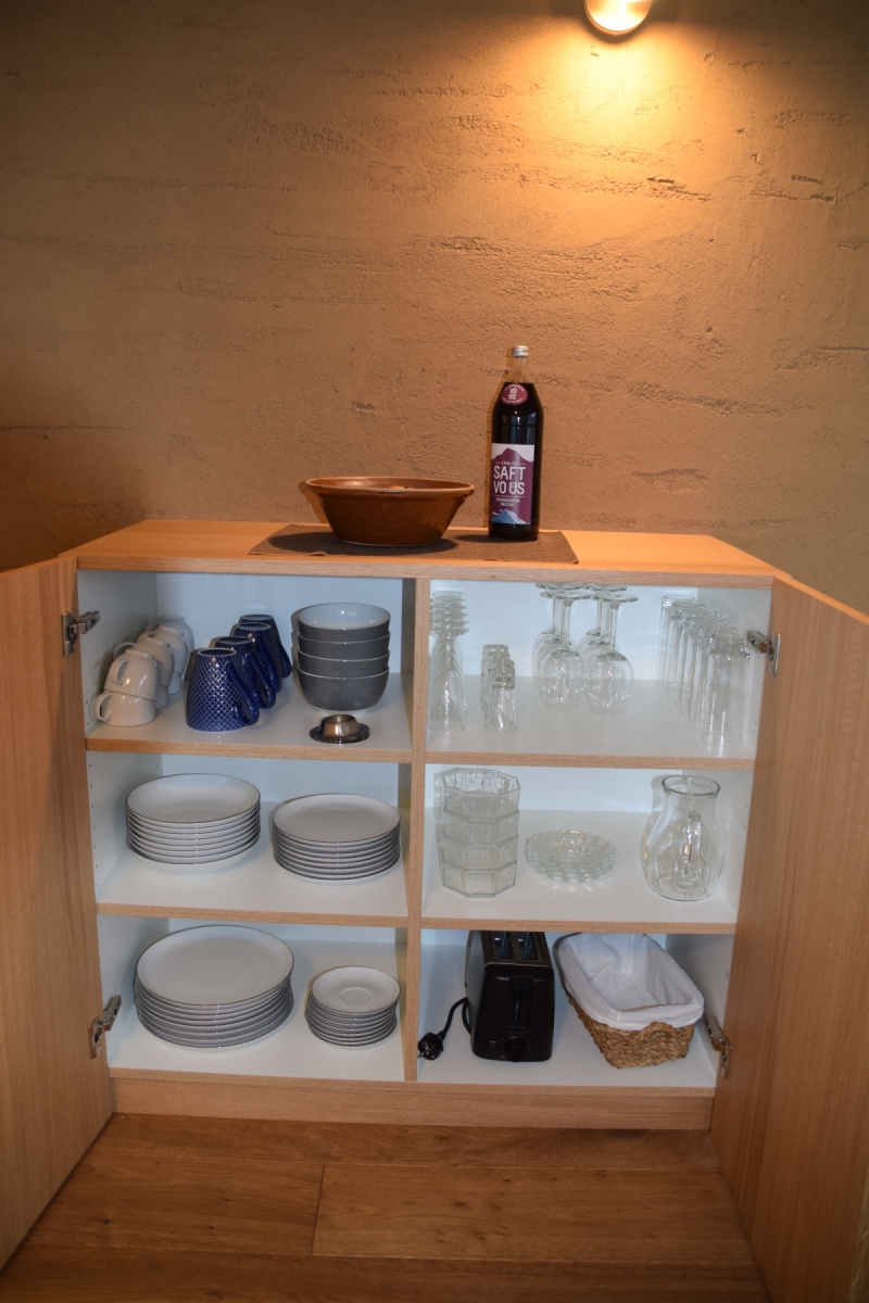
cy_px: 652
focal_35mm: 27
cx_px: 434
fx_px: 978
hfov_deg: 47.9
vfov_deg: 67.4
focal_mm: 18
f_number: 4
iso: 800
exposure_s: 1/60
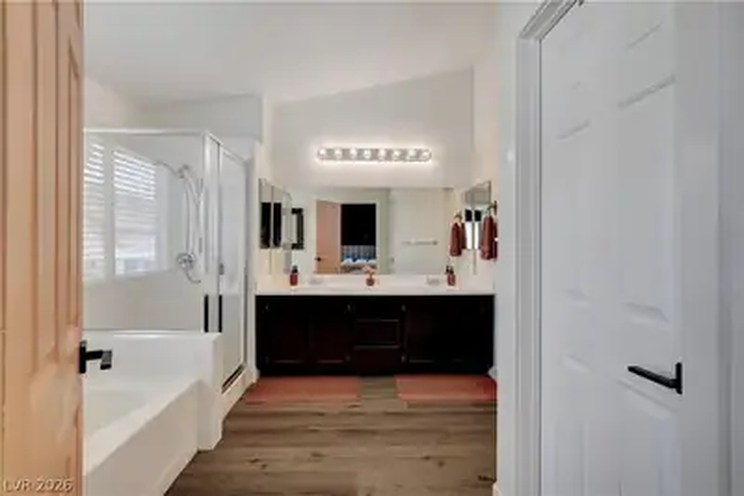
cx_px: 372
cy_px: 248
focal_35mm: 17
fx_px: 351
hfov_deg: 93.3
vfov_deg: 70.5
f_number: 9
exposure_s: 1/25
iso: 400
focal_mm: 11.5
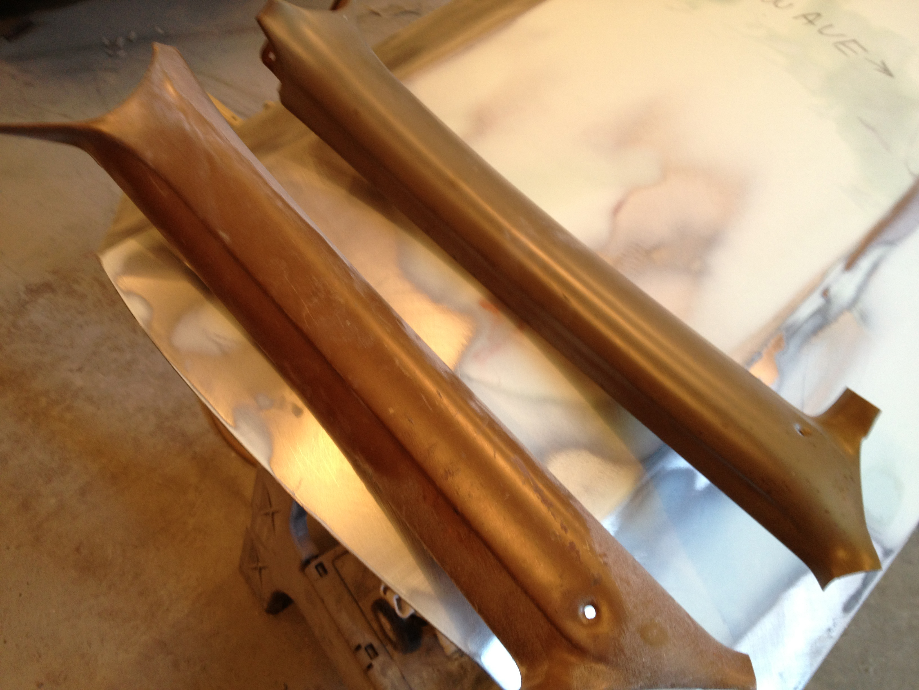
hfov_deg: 52.6
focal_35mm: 35
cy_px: 345
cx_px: 460
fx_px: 929
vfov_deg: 40.7
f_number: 2.4
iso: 64
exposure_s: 1/20
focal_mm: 4.28
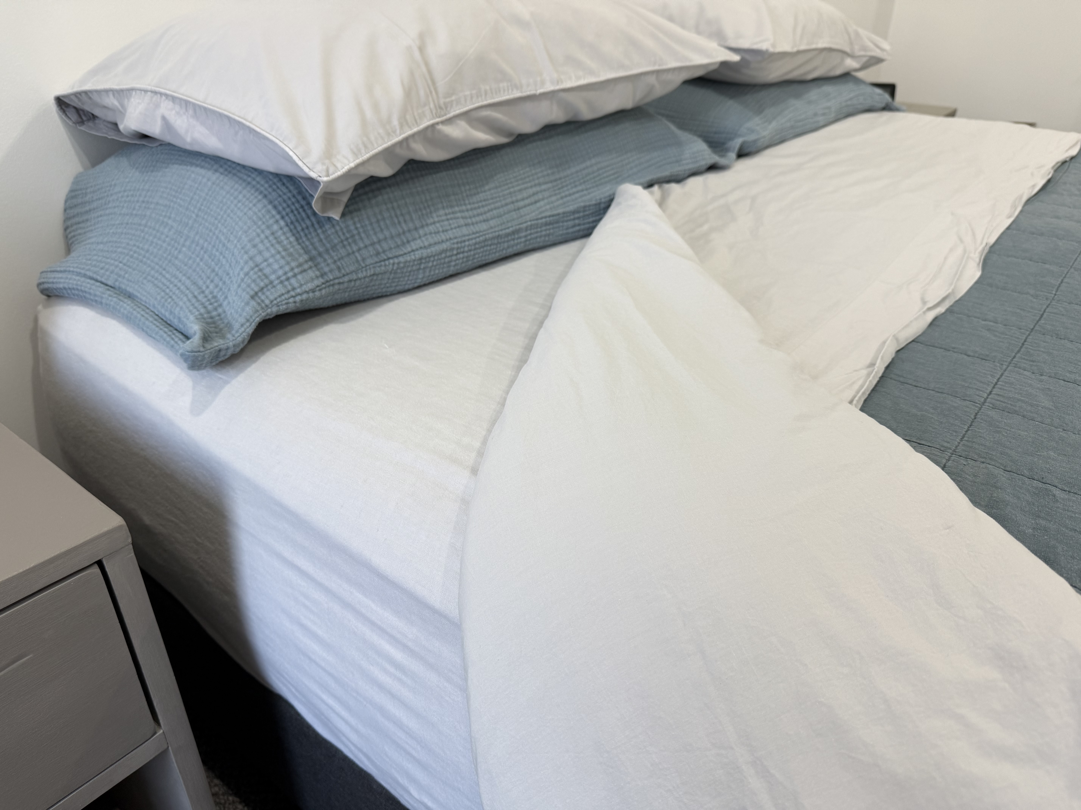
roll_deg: -0.4
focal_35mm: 24
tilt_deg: -29.4
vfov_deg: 56.8
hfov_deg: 71.6
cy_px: 405
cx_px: 540
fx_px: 749
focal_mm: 6.76
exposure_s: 1/100
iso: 100
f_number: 1.78
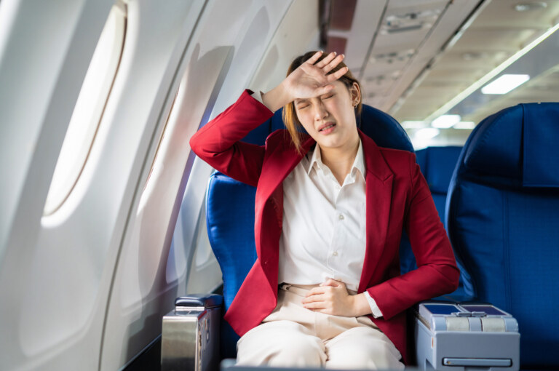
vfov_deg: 26.9
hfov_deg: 39.6
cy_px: 186
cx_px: 280
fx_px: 775
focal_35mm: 50
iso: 500
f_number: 2.2
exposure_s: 1/160
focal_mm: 50
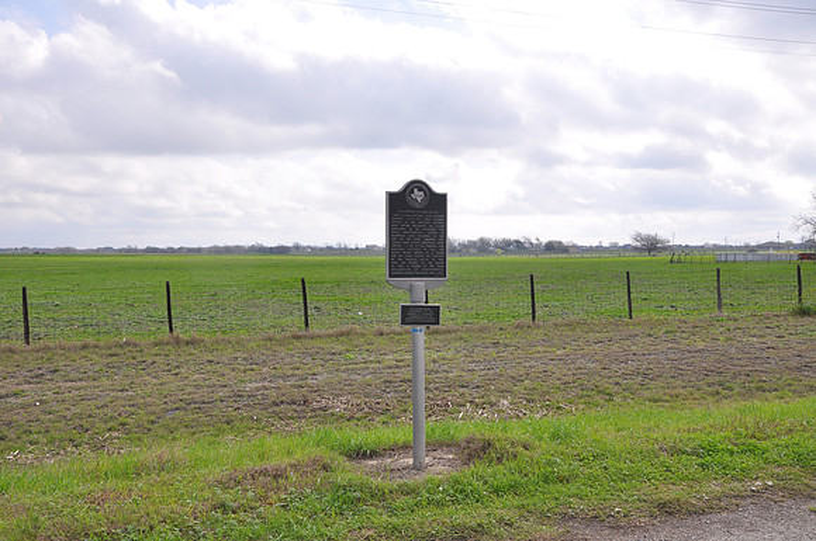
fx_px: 815
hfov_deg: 53.2
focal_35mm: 36
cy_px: 270
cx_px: 408
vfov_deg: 36.8
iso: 200
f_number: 9
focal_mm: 24
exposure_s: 1/320
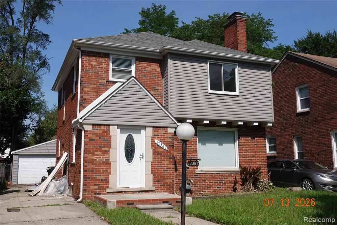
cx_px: 168
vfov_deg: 36.8
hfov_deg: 53.1
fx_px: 337
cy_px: 112
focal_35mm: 36
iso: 100
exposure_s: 1/1000
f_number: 4
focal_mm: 13.31
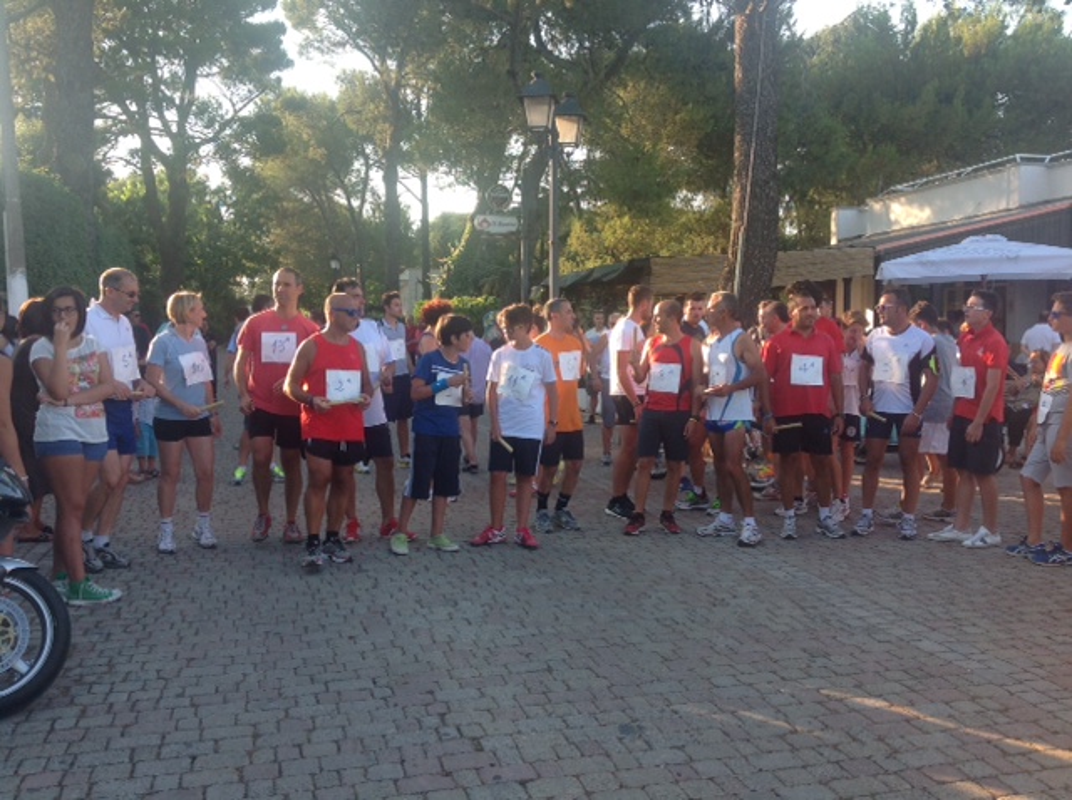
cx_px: 536
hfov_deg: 52.7
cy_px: 400
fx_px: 1082
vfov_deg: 40.6
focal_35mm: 35
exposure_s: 1/246
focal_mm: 4.28
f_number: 2.4
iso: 50
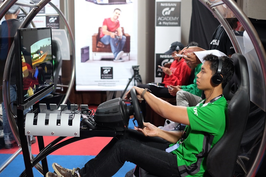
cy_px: 88
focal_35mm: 53
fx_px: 391
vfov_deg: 25.5
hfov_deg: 37.5
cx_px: 133
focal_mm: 35
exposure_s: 1/60
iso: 1250
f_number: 1.8
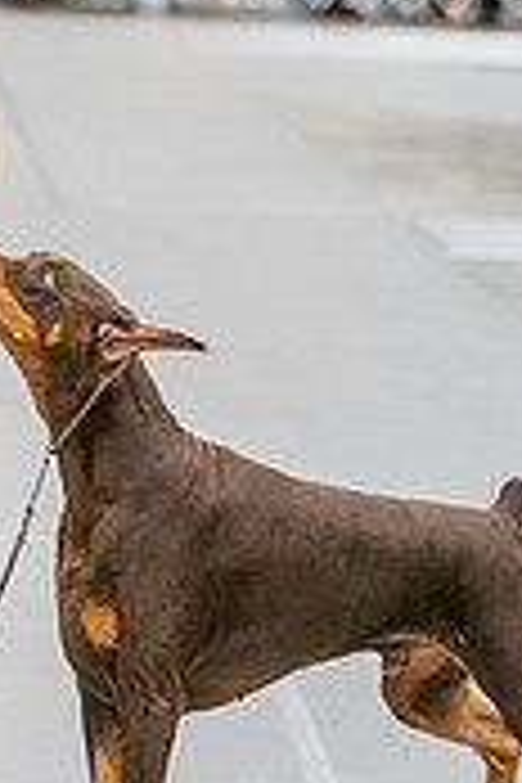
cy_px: 405
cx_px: 45
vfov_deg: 9.2
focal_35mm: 223
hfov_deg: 6.1
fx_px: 4850
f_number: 2.8
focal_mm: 86
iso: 6400
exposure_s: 1/250
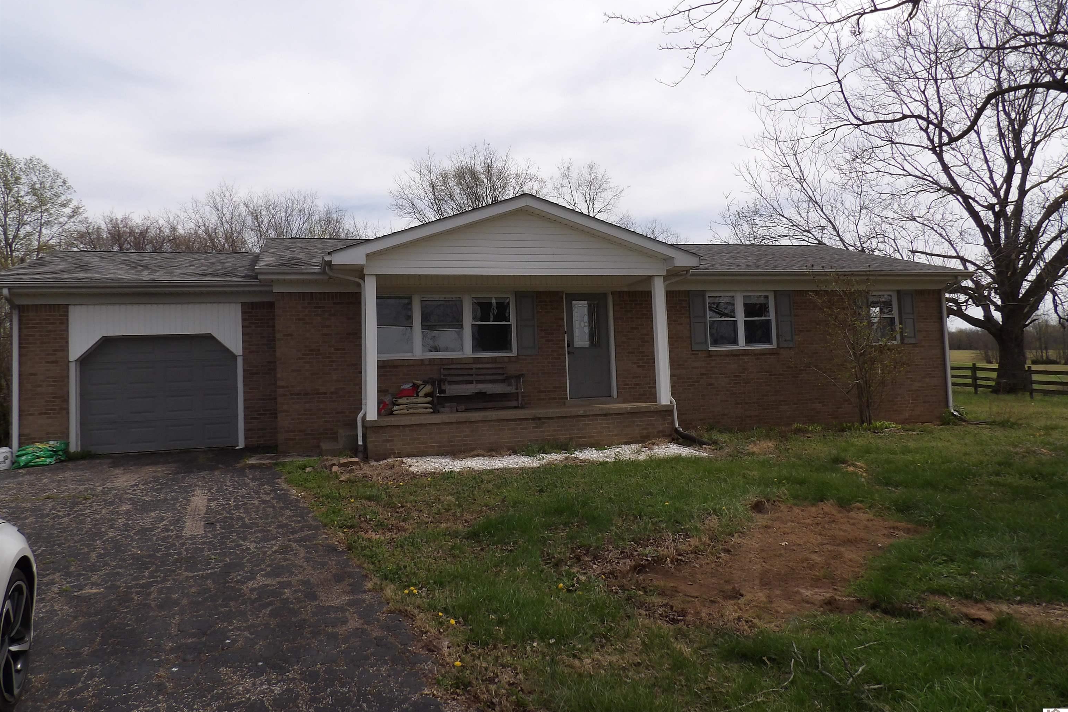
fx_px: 742
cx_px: 533
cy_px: 327
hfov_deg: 71.5
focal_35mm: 25
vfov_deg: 51.2
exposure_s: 1/685
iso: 100
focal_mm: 4.3
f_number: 4.6
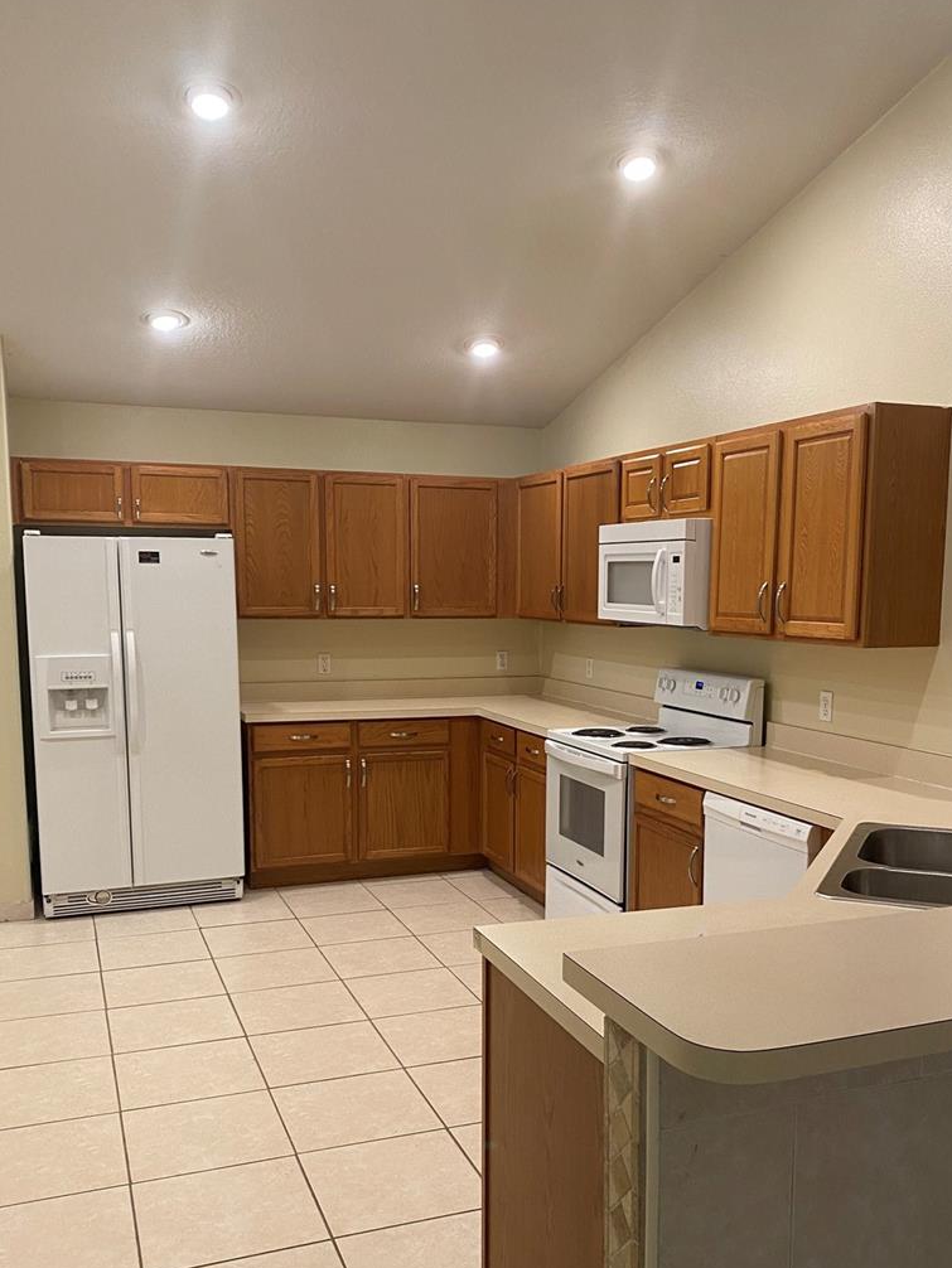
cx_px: 507
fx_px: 1136
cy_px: 741
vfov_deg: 58.0
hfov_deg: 45.4
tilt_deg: -6.8
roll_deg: -1.3
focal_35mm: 31
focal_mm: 4.25
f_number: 1.8
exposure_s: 1/60
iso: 125
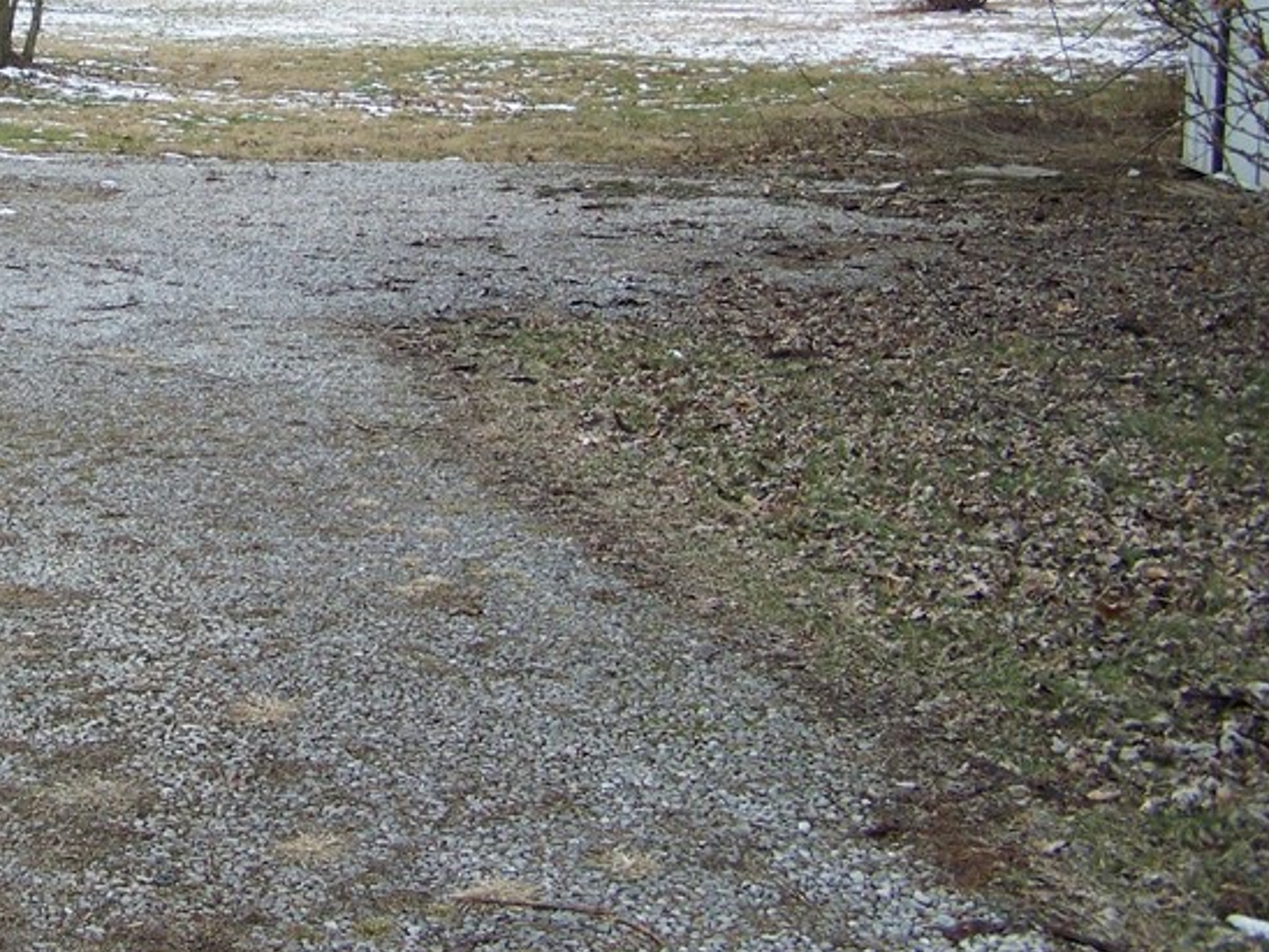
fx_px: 2603
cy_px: 88
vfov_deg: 20.3
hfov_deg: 26.5
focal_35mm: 71
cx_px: 130
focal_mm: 6.3
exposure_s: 1/125
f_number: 2.8
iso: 64
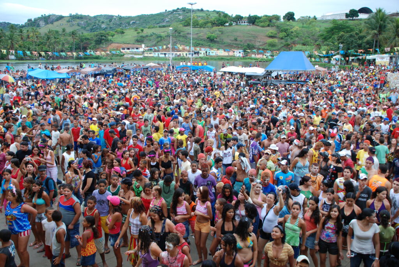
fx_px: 366
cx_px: 200
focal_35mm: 33
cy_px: 134
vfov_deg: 40.1
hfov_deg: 57.2
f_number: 5
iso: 200
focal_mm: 22
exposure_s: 1/100
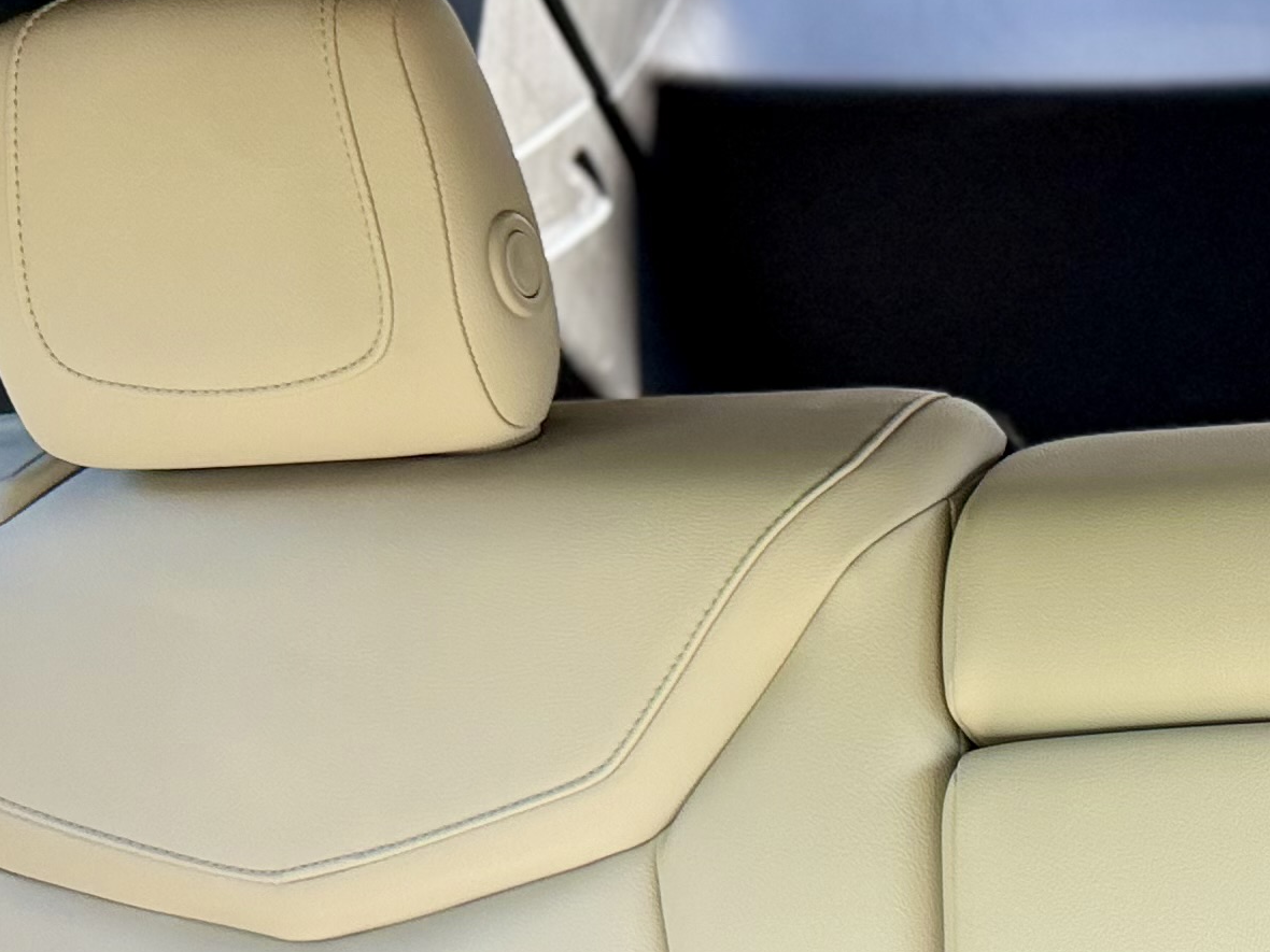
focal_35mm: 82
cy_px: 821
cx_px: 1479
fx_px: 3008
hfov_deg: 22.2
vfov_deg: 17.8
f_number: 1.78
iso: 200
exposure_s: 1/121
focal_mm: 6.76
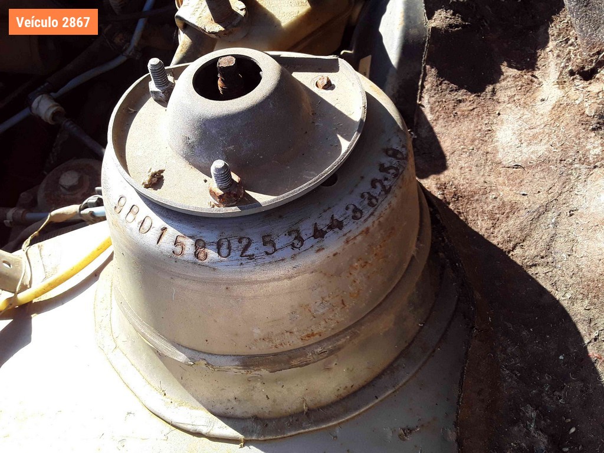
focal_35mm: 31
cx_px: 302
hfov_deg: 58.4
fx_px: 541
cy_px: 226
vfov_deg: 45.4
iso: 40
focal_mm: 3.3
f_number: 2.2
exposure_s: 1/361
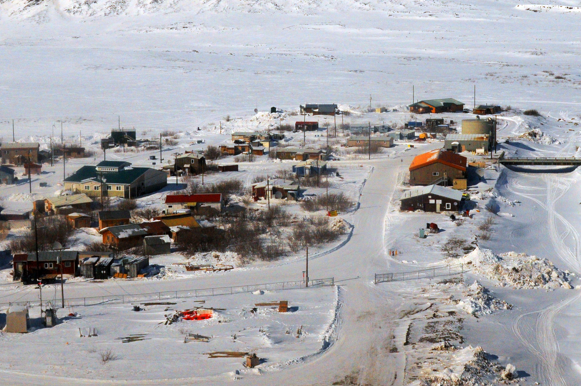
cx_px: 335
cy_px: 115
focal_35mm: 62
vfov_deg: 21.7
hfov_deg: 32.4
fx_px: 999
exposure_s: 1/6400
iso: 640
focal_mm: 24
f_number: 10
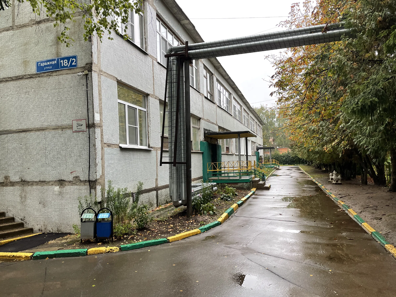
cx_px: 198
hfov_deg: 67.3
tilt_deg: +3.4
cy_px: 148
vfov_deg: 53.1
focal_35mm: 26
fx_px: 297
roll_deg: +1.9
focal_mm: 4.2
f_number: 1.6
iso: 100
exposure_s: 1/121
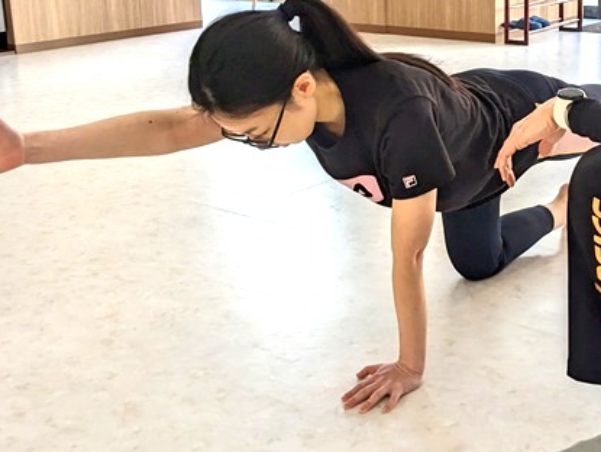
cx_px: 426
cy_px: 119
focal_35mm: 52
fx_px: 904
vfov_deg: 27.7
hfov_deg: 36.2
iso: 39
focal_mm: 4.38
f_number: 1.73
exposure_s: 1/425
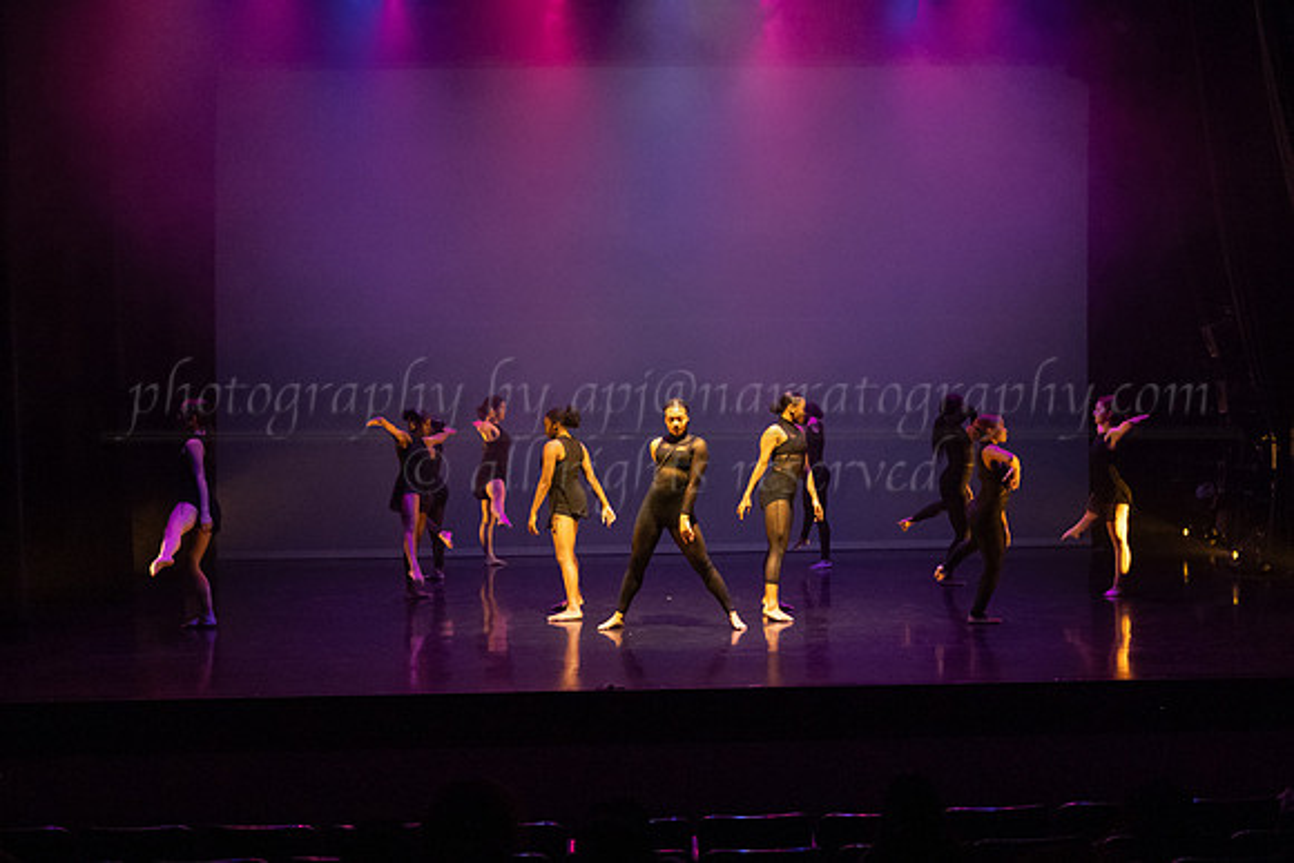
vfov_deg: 25.3
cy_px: 489
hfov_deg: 37.1
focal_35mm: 53
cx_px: 795
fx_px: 1920
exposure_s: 1/320
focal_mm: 40
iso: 4000
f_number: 2.8
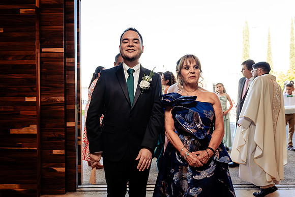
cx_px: 141
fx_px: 211
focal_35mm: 26
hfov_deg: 69.9
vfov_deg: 50.0
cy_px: 94
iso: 250
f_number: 4.5
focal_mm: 24
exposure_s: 1/160
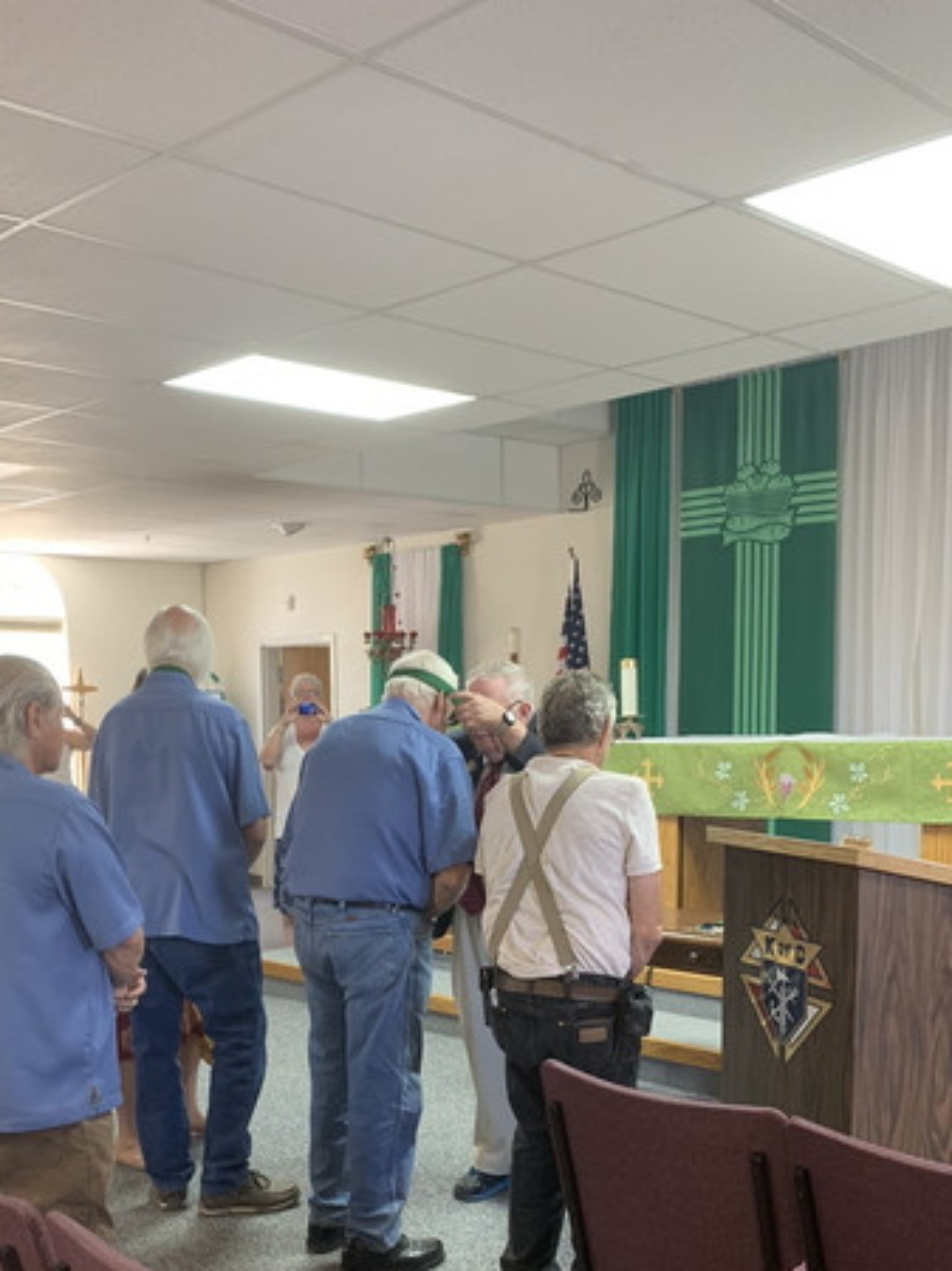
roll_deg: +0.9
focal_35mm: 37
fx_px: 1358
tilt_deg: -7.2
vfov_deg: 48.8
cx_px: 331
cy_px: 898
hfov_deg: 38.3
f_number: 1.8
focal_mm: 4.25
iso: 160
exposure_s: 1/60
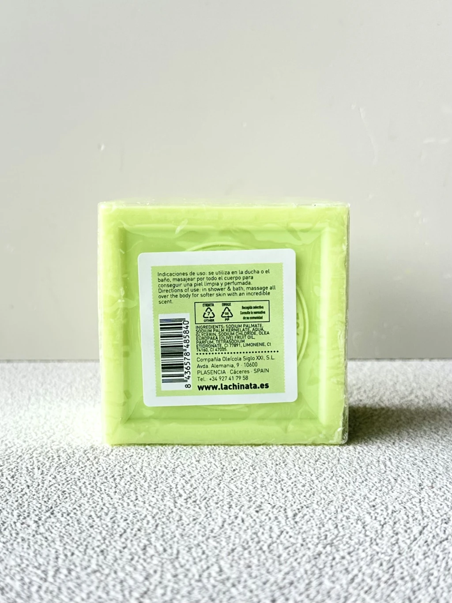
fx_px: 418
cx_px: 226
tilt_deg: -9.0
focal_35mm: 24
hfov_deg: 56.8
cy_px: 302
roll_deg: -0.5
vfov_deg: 71.6
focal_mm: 6.86
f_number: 1.78
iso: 80
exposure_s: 1/121
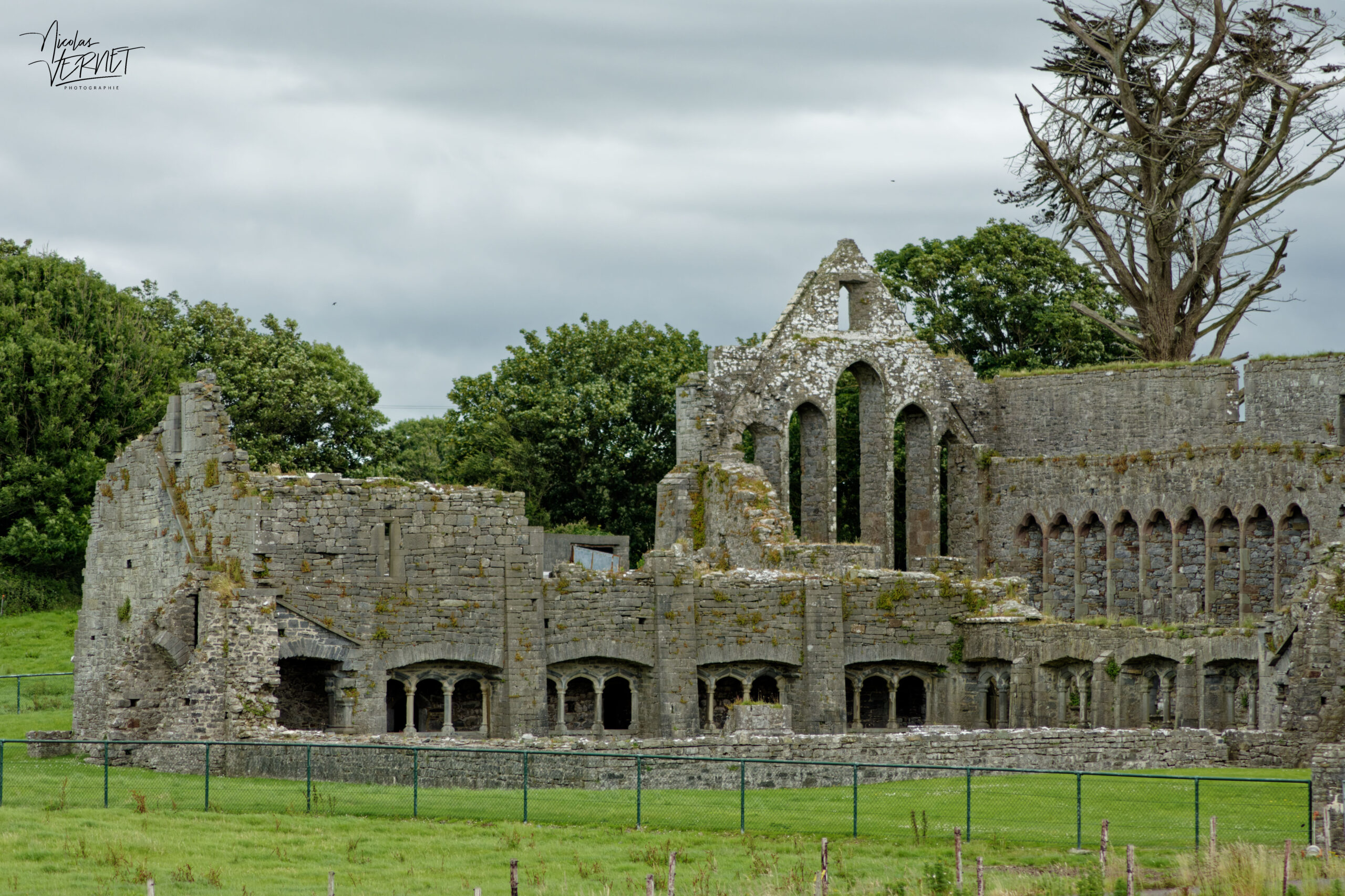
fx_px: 8685
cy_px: 448
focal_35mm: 232
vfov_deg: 5.9
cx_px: 672
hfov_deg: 8.9
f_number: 5.6
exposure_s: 1/2000
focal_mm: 155
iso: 800
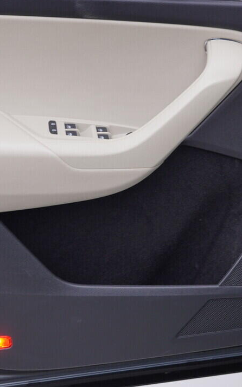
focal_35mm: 74
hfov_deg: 17.6
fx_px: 781
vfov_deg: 27.7
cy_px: 132
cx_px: 129
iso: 125
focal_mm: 24
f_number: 3.2
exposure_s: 1/50
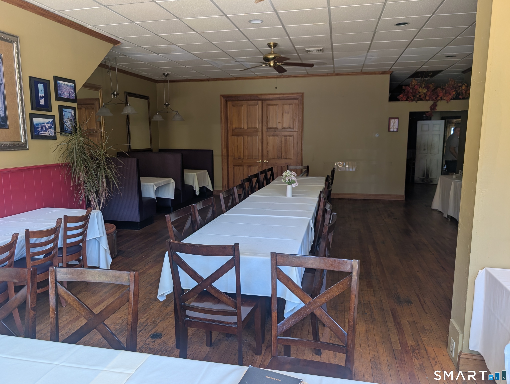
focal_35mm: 24
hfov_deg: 71.5
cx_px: 255
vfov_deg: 56.9
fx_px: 354
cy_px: 192
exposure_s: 1/24.6
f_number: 1.68
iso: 26
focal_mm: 6.9
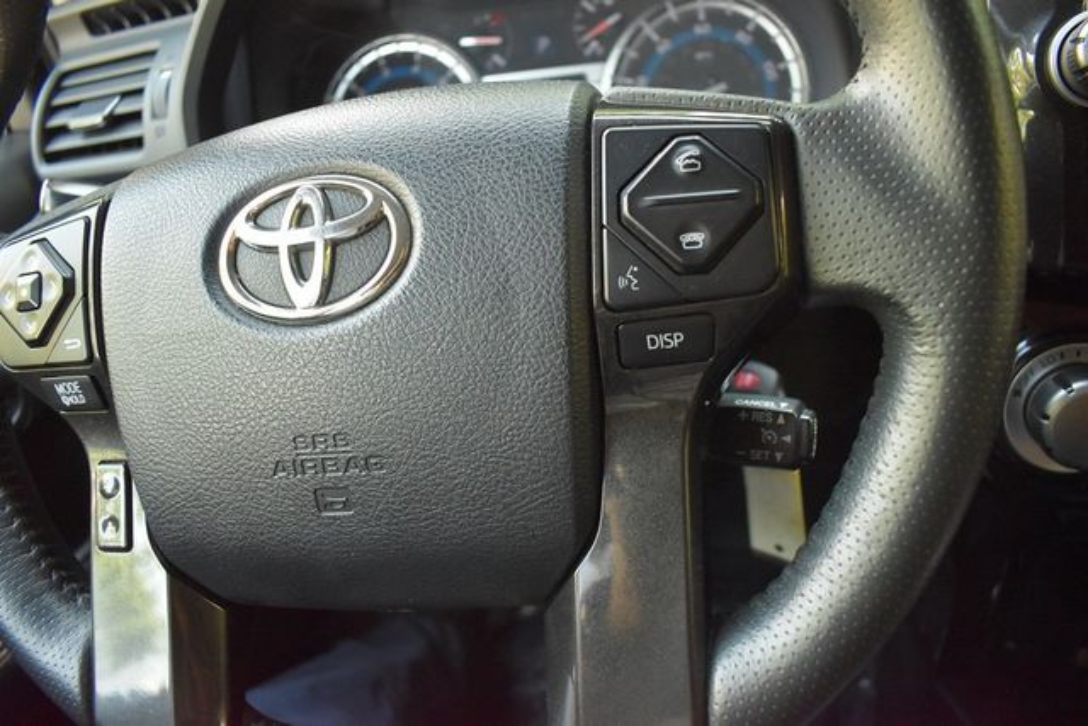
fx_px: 816
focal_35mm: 27
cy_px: 363
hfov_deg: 67.4
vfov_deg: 48.0
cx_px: 544
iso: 1250
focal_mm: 18
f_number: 3.5
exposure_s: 1/125
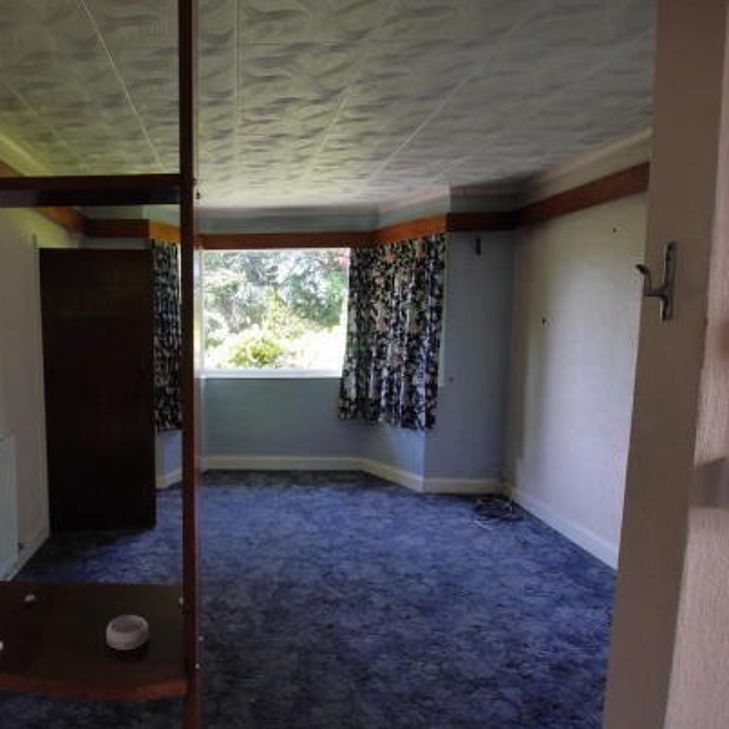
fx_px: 548
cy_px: 374
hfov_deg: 64.5
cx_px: 213
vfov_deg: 67.2
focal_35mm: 23
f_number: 4
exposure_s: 1/125
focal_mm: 9
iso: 400
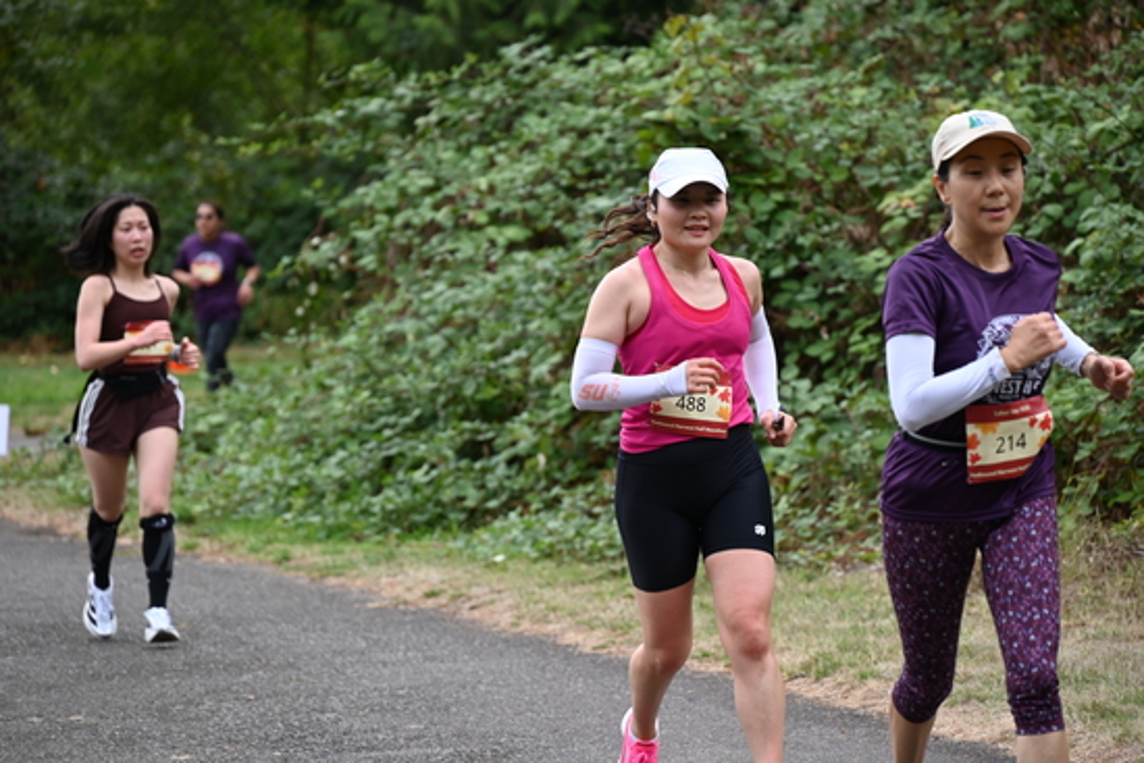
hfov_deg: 10.3
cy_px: 382
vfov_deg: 6.9
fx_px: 6357
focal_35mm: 200
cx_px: 572
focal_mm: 200
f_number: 6.3
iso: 400
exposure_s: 1/320
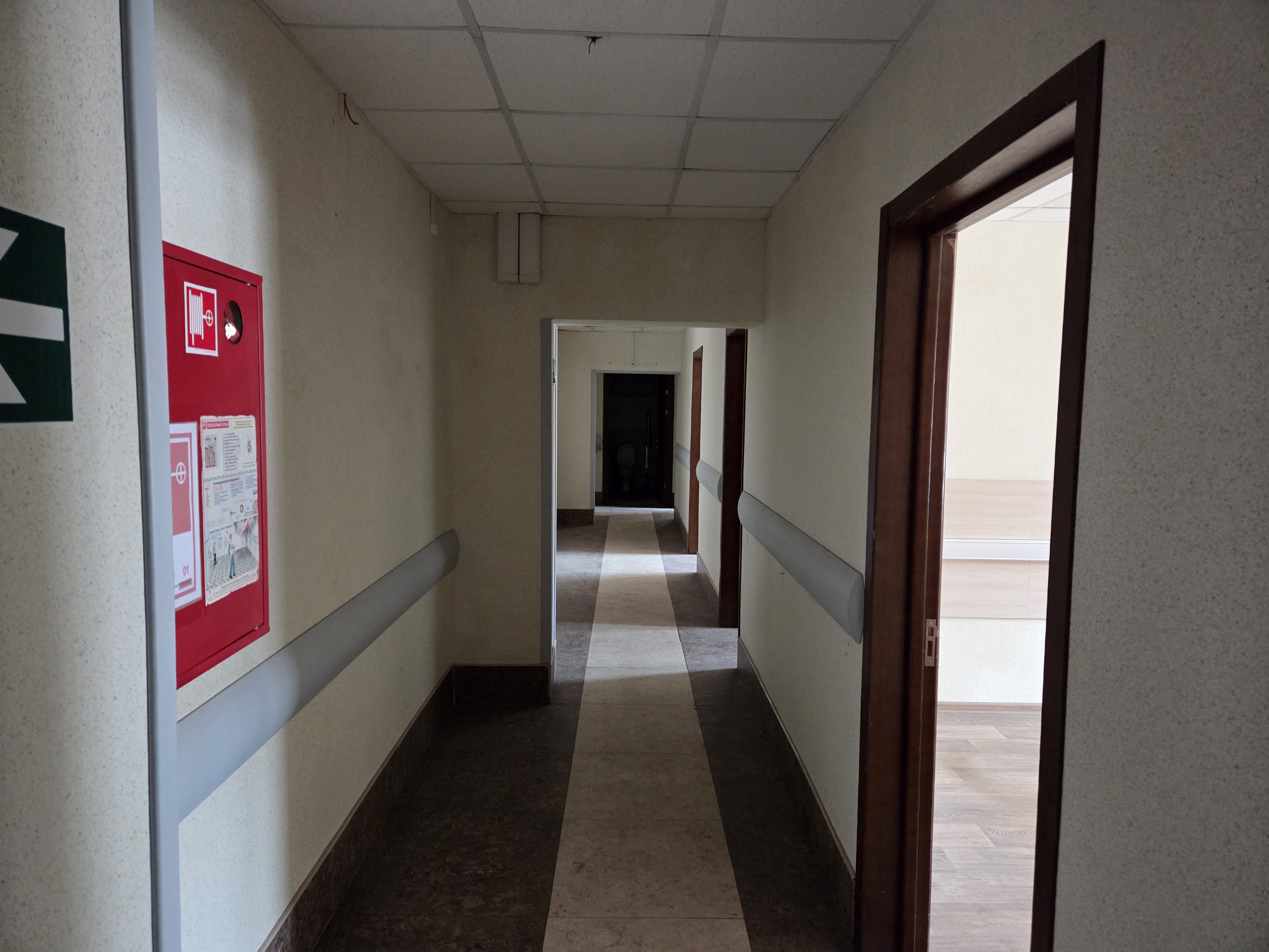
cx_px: 634
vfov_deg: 58.9
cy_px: 476
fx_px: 843
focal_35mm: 23
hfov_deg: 73.9
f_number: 1.8
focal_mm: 5.4
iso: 1250
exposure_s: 1/100
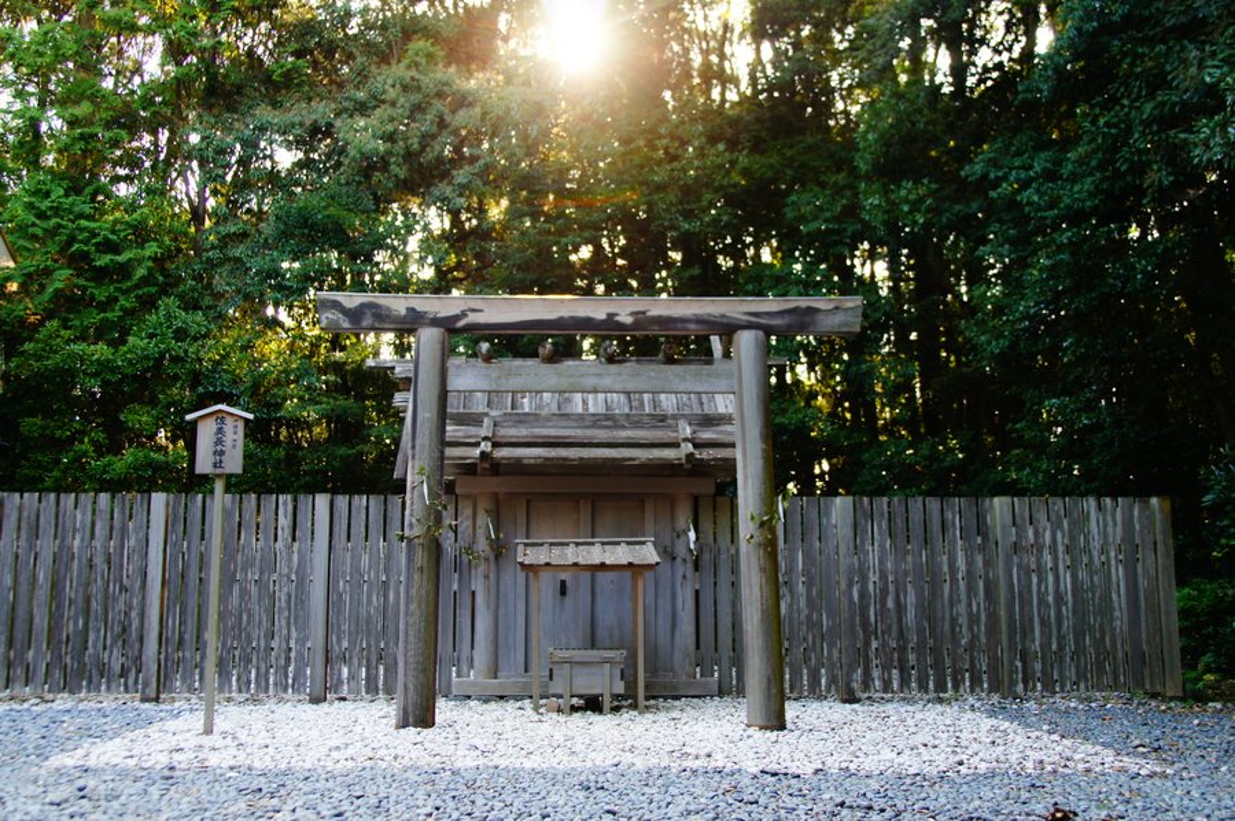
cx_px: 618
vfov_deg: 38.3
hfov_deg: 55.2
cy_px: 410
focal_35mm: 34
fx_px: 1182
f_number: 4
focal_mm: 23
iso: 250
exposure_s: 1/60
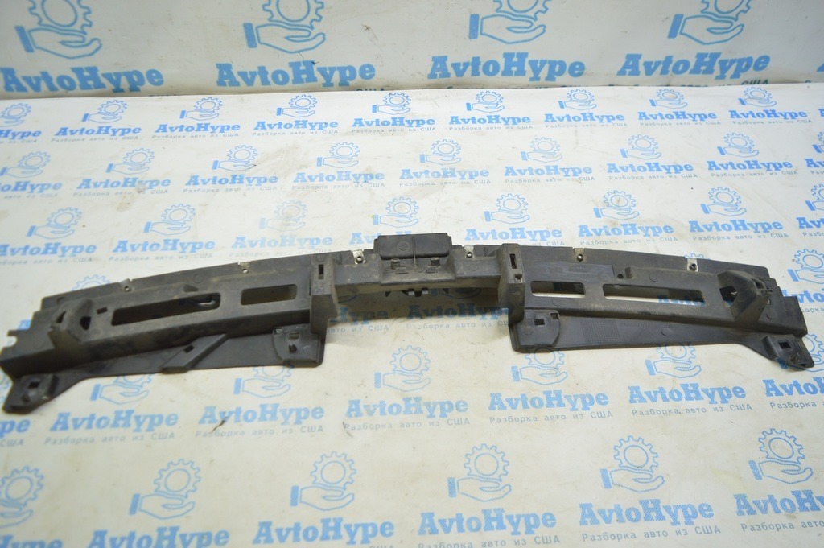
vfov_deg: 47.9
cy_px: 274
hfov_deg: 67.4
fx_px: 617
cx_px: 412
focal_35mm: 27
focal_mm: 18
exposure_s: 1/40
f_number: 3.5
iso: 400
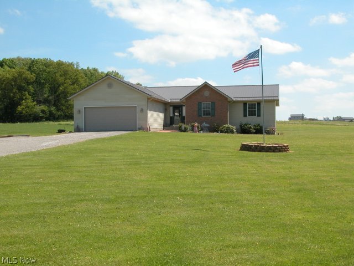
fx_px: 501
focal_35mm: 49
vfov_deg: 29.7
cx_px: 177
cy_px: 133
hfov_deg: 38.9
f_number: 6.1
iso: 100
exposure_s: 1/397
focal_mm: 12.4
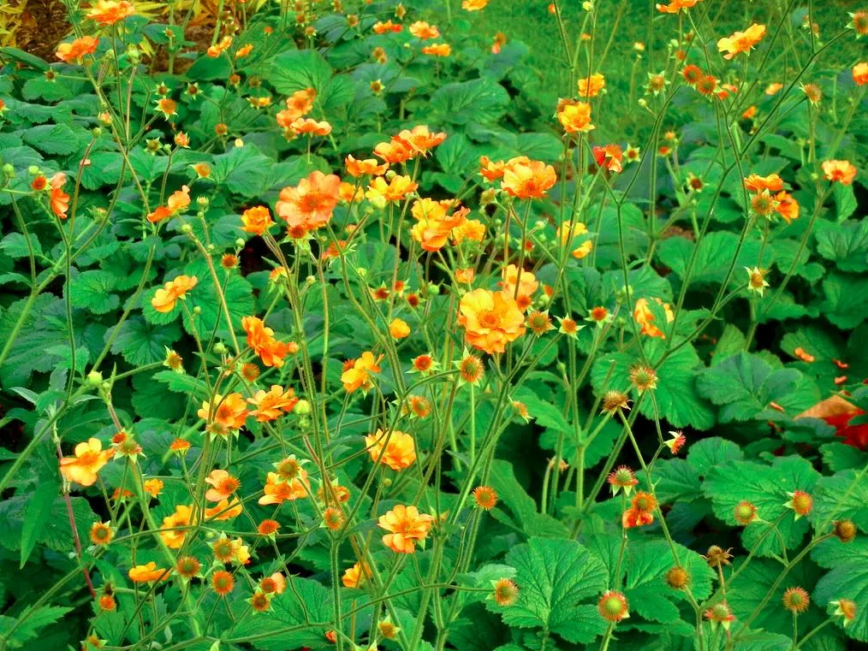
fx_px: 2583
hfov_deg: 19.1
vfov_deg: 14.4
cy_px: 328
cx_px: 432
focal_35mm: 103
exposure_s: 1/203
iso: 160
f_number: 4.5
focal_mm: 18.3
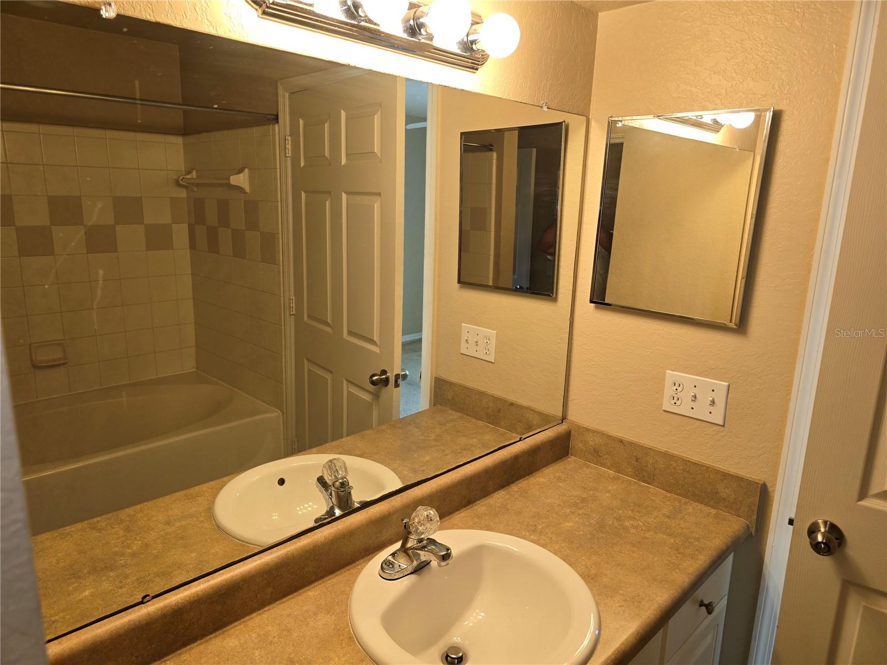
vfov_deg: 58.9
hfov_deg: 73.9
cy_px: 332
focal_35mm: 23
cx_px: 444
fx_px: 589
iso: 50
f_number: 1.7
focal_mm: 6.3
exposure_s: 1/60
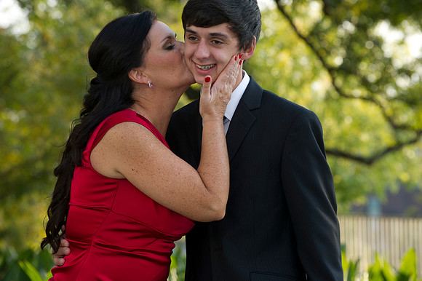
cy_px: 140
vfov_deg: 7.8
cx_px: 211
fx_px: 2050
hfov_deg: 11.8
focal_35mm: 175
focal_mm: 175
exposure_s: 1/125
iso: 320
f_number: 5.6
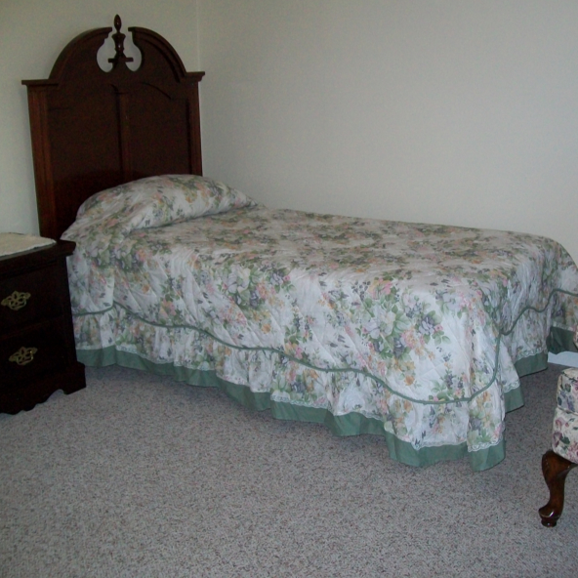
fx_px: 812
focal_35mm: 43
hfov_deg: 39.1
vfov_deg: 39.2
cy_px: 286
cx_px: 327
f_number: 2.7
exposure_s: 1/60
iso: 160
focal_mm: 6
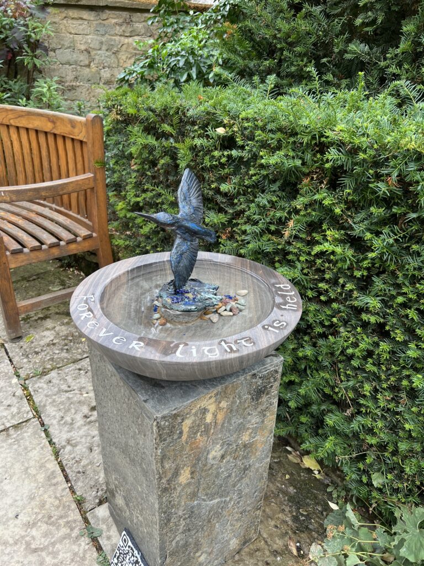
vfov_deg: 67.3
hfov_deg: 53.1
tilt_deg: -27.0
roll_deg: -0.3
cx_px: 212
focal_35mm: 26
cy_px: 283
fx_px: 425
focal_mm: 5.7
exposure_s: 1/265
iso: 40
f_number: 1.5
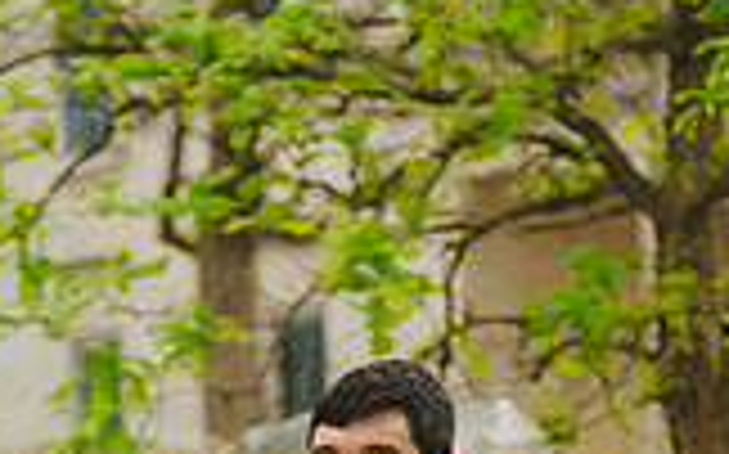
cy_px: 957
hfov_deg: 6.4
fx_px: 6512
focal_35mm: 328
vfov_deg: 3.9
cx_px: 362
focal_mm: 116
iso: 400
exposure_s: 1/1000
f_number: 2.8
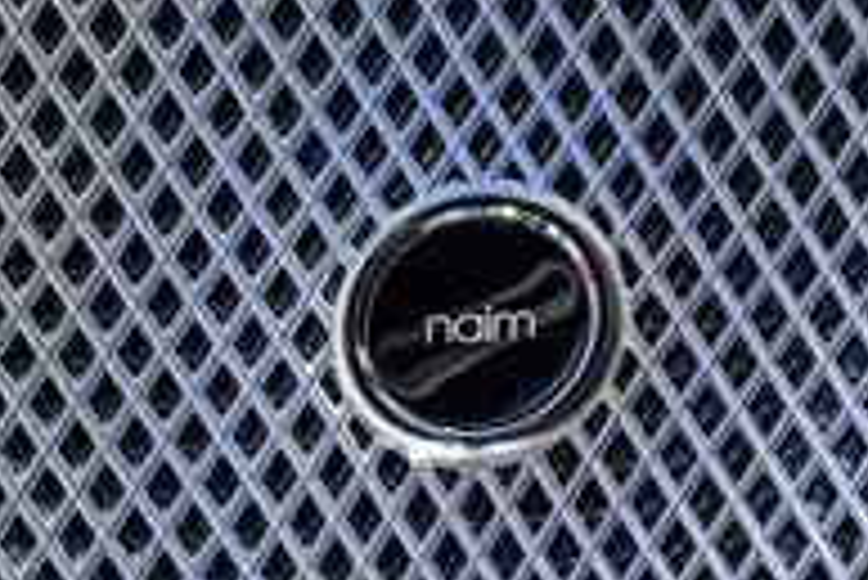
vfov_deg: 3.7
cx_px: 481
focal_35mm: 371
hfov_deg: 5.6
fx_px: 8952
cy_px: 330
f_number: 5
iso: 1600
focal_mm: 70
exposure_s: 1/30
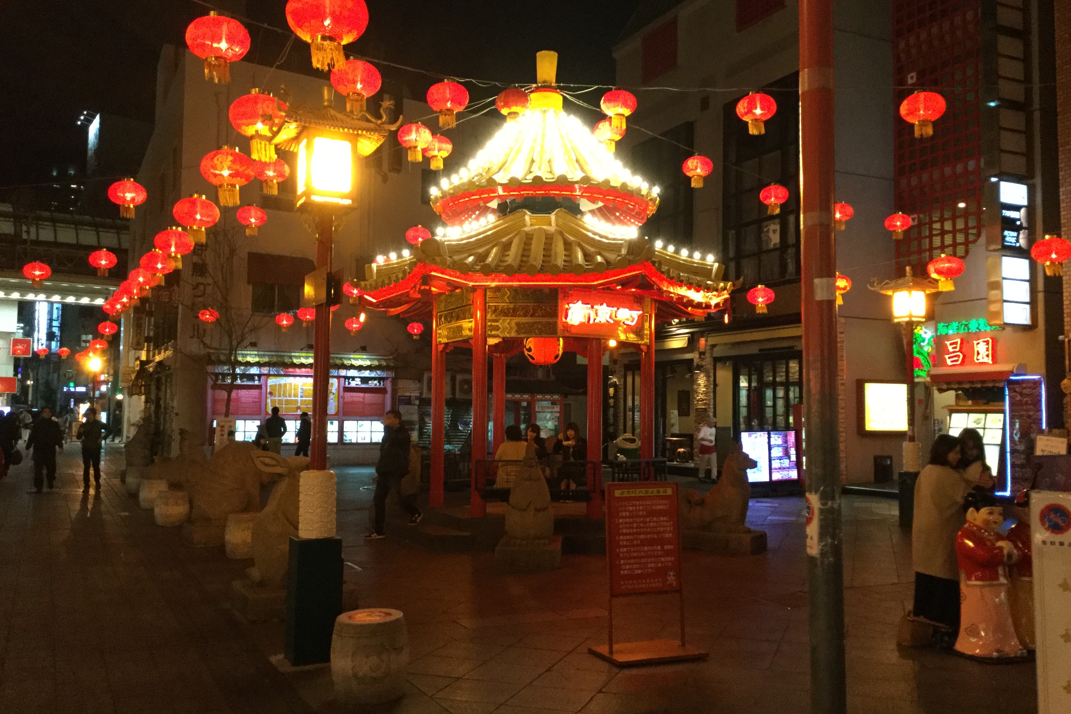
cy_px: 346
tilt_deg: +3.1
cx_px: 533
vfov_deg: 40.0
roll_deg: -1.4
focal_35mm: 33
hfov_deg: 57.2
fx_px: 982
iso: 200
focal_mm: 3.3
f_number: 2.4
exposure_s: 1/30
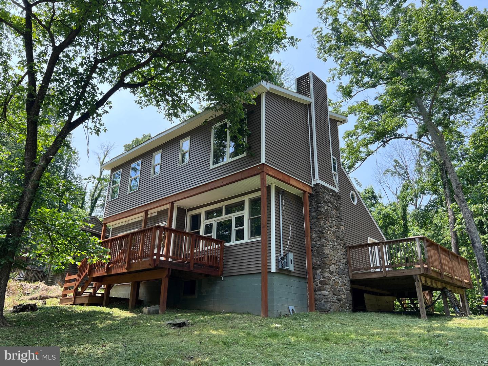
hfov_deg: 67.3
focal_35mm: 26
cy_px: 183
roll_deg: -1.0
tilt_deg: +19.9
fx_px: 367
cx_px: 244
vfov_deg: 53.1
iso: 50
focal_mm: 5.7
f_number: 1.5
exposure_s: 1/1209
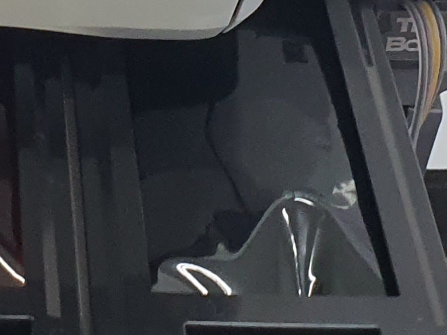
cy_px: -161
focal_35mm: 137
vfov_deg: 10.5
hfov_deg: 14.1
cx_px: -53
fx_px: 1769
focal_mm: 4.3
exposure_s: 1/40
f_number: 2.4
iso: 250
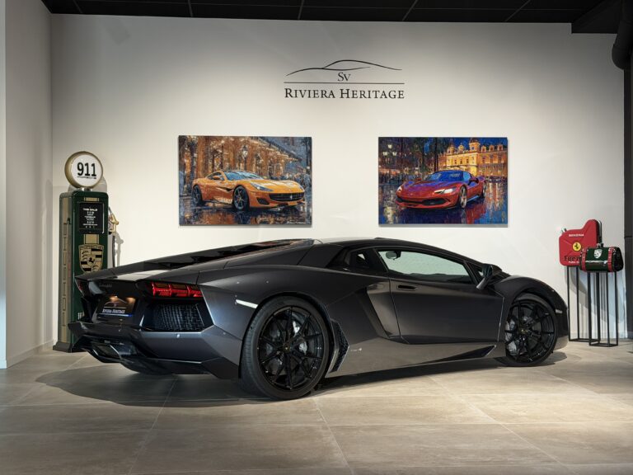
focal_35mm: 48
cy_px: 238
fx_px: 878
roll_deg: +0.5
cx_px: 316
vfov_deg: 30.3
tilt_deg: +1.3
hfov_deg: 39.7
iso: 160
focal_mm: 6.76
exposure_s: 1/60
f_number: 1.78
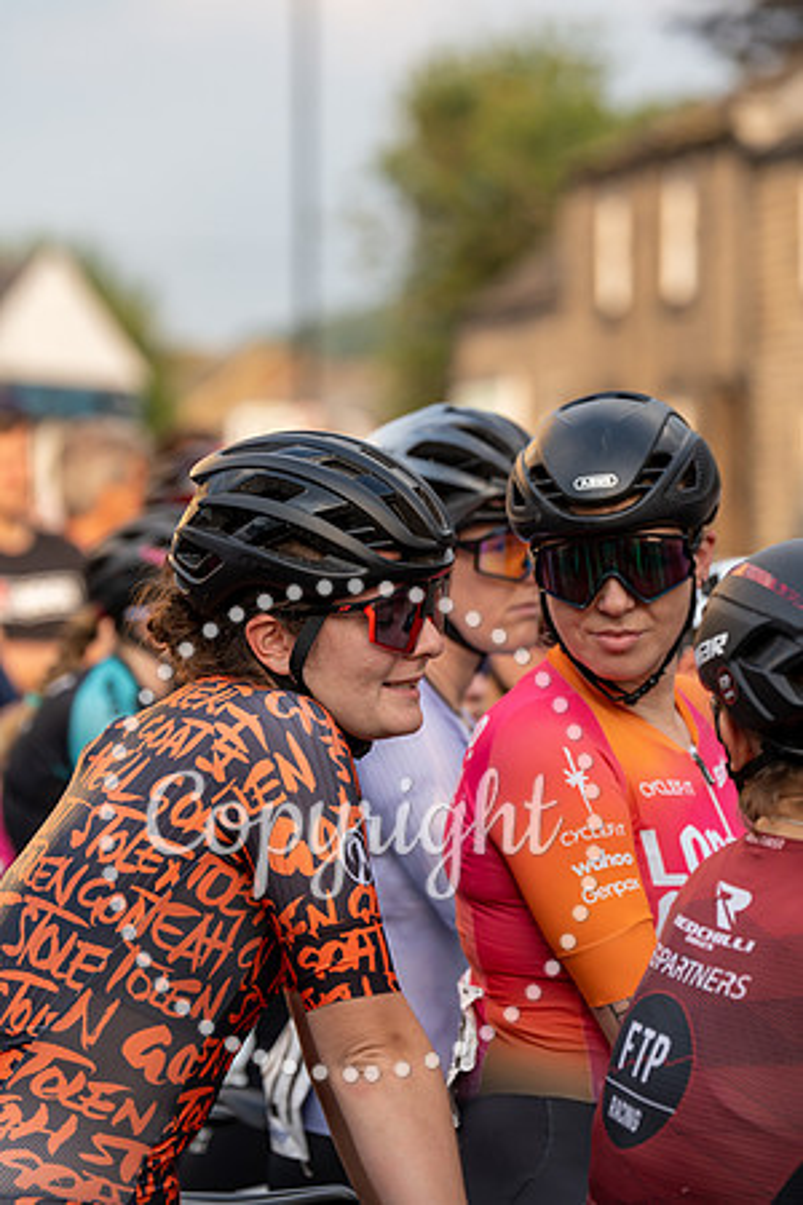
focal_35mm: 156
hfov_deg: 8.8
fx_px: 5219
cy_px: 602
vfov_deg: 13.2
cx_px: 402
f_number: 4.5
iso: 500
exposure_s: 1/1250
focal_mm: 156
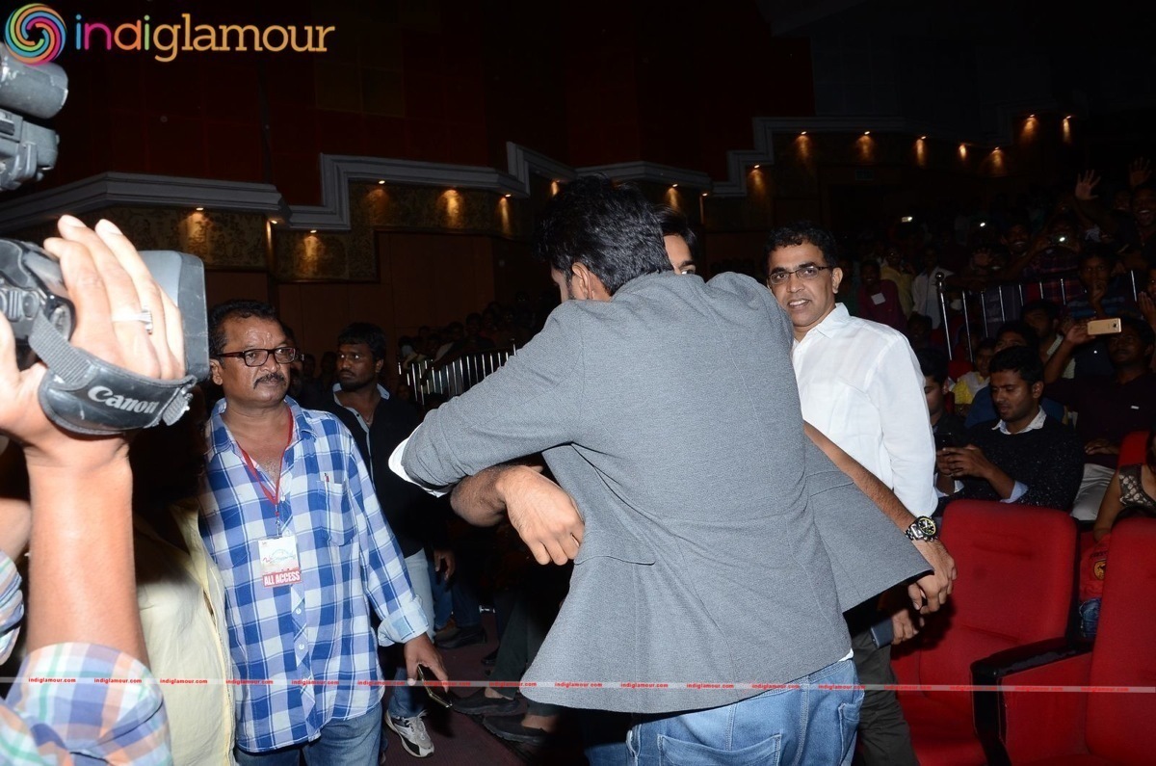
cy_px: 383
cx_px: 578
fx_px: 1009
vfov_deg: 41.5
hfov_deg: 59.6
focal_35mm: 32
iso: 640
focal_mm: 21
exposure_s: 1/125
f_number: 8
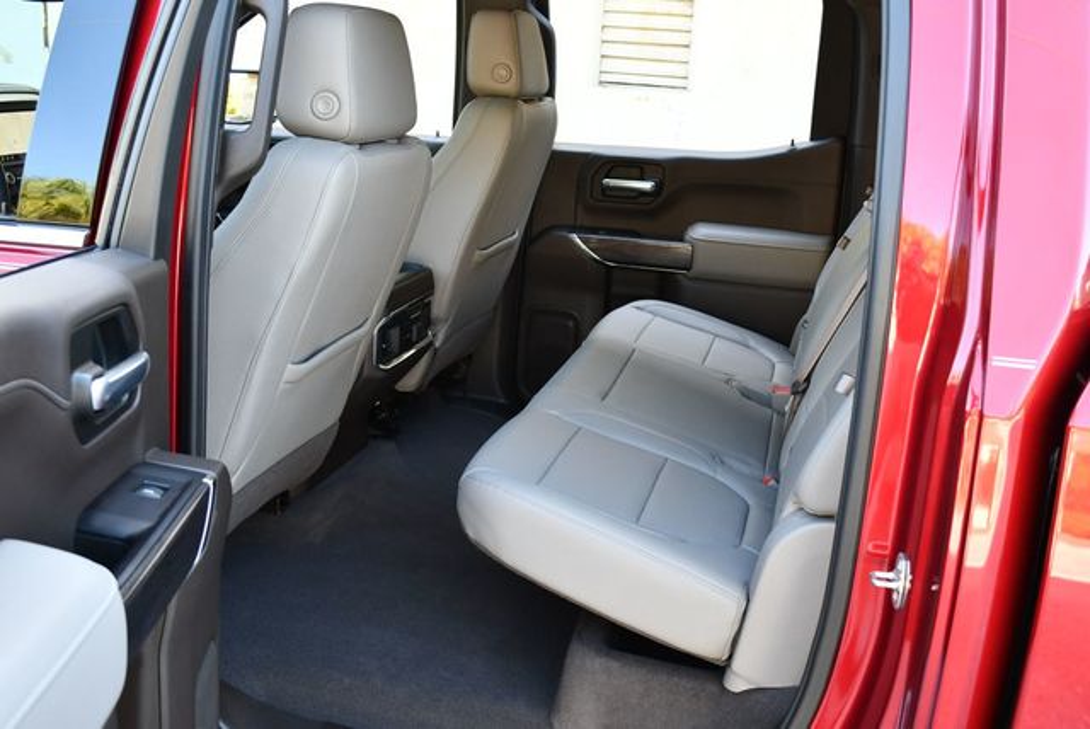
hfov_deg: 53.1
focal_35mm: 36
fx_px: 1091
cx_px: 545
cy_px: 364
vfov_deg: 36.9
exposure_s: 1/250
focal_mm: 18
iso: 720
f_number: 3.5
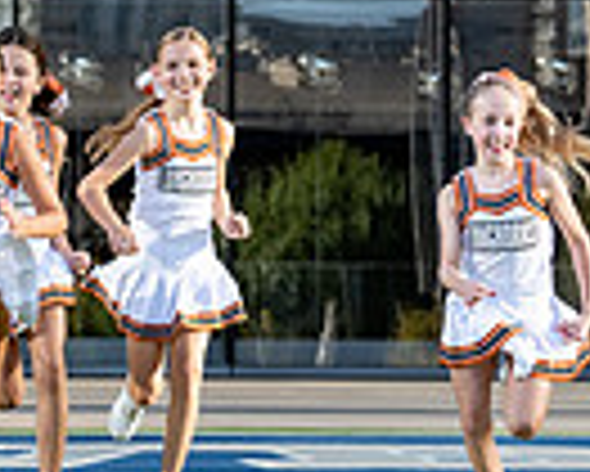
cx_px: -575
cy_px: 344
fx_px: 5085
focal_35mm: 291
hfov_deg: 6.5
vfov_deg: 5.3
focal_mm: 50
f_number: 2.8
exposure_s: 1/1250
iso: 160
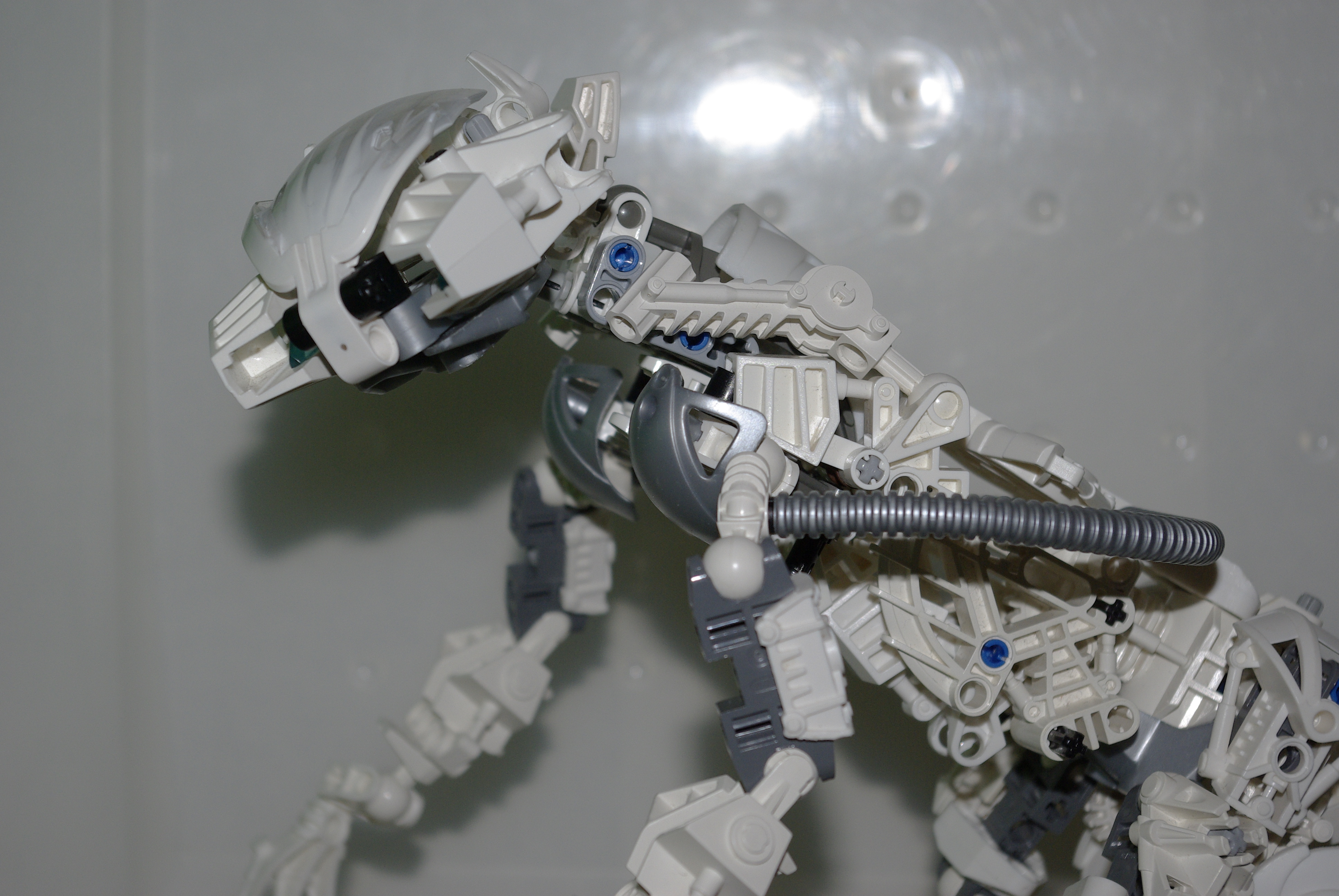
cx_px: 670
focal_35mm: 82
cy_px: 448
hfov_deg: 24.6
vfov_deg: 16.6
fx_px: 3072
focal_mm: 55
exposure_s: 1/60
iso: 400
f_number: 8
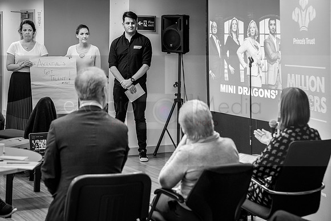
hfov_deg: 27.0
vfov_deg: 18.2
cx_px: 170
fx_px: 689
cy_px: 103
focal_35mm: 75
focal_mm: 70
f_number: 4
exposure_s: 1/125
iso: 3200
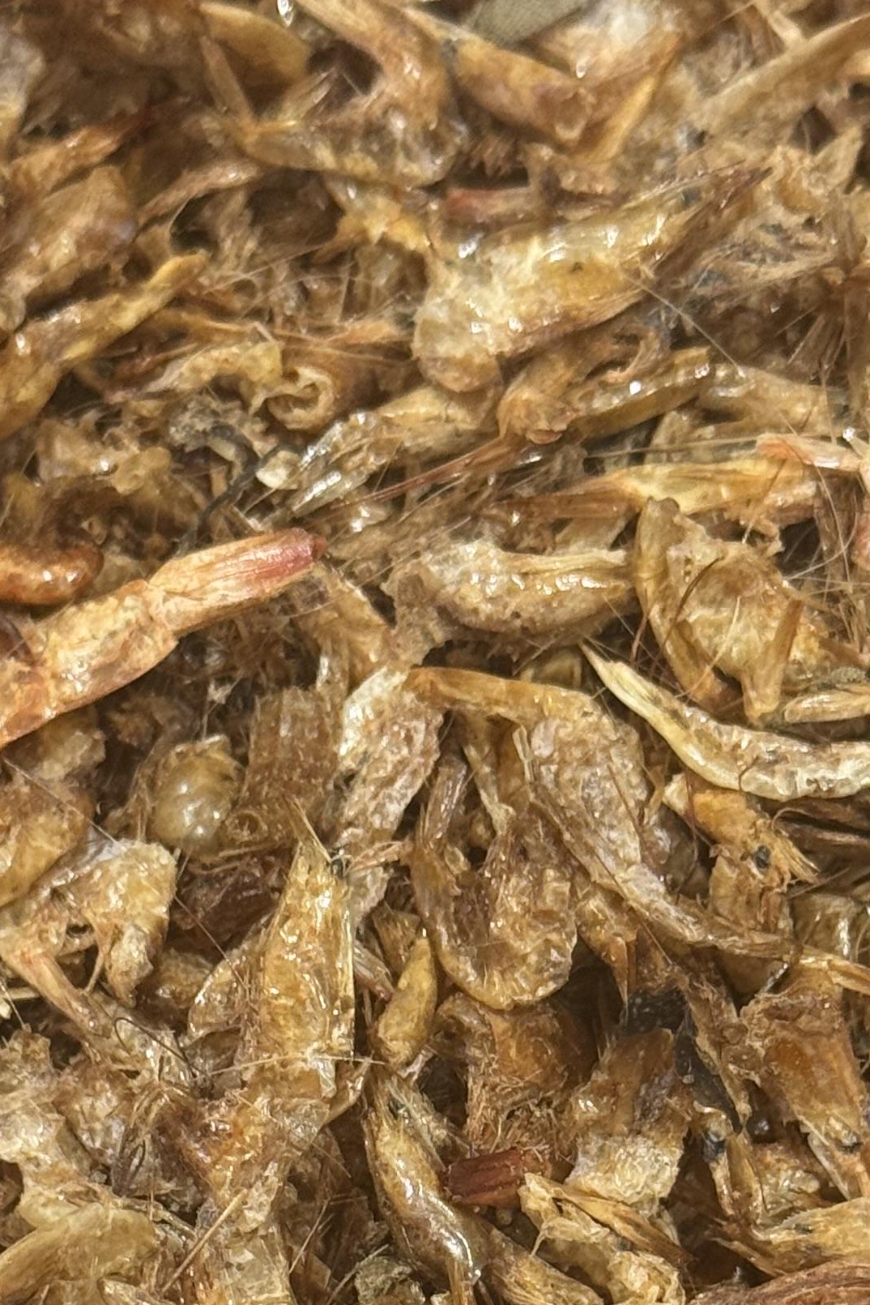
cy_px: 1256
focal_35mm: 125
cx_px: 442
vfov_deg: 16.1
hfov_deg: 11.0
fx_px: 4529
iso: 125
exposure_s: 1/50
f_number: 1.78
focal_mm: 6.76
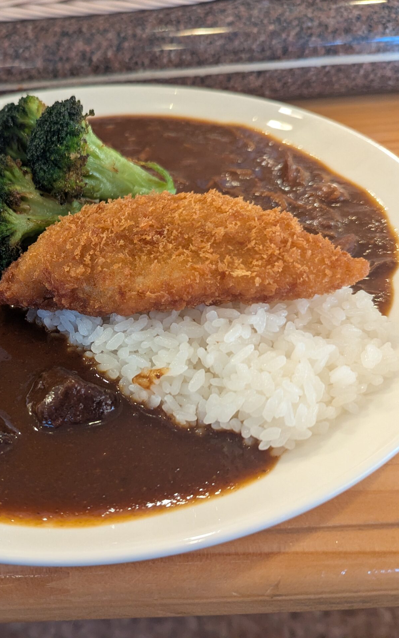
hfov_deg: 36.1
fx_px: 591
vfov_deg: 56.7
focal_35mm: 34
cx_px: 83
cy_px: 318
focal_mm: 6.81
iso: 507
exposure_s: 1/100
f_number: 1.85
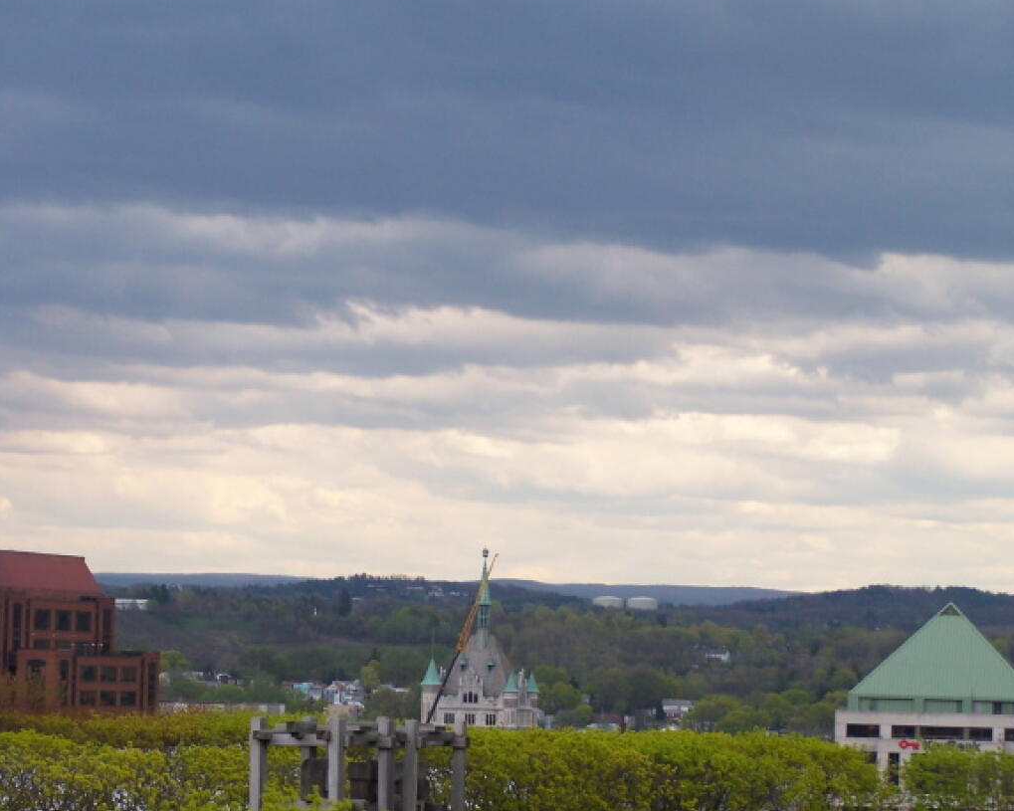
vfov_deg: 10.1
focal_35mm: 153
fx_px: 4591
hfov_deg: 12.6
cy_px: 615
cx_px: 507
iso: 80
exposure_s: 1/400
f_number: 3.2
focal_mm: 19.4
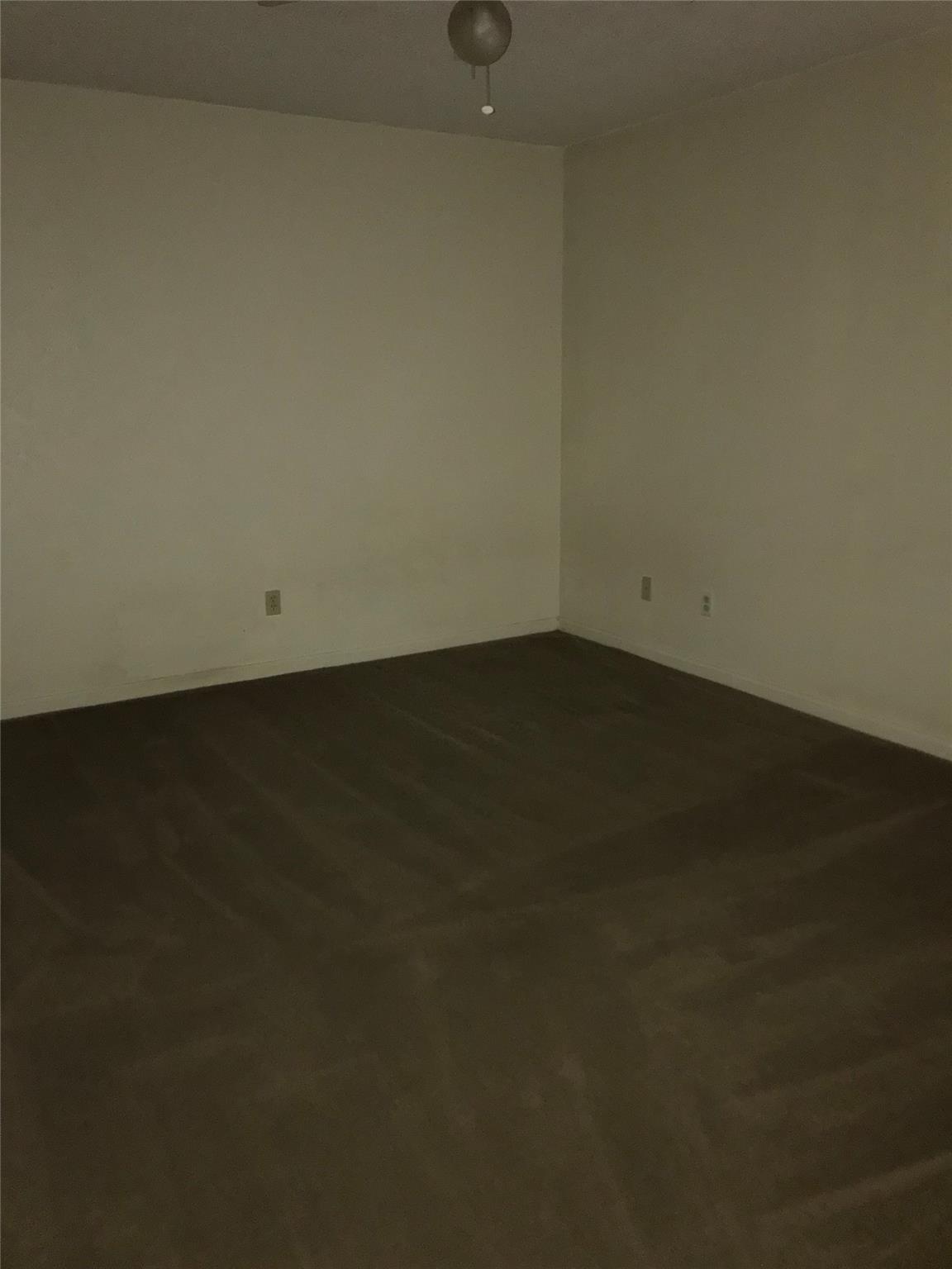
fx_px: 1027
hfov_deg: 49.7
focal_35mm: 28
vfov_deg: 63.4
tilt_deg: -12.0
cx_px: 476
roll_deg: +0.4
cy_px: 634
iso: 125
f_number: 1.8
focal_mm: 3.99
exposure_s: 1/16
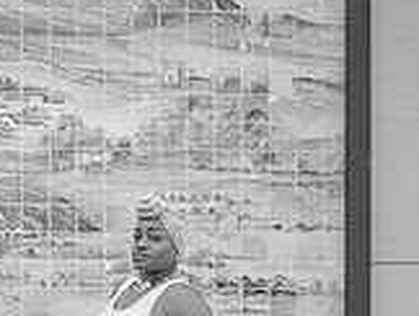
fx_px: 2303
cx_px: -252
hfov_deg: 10.0
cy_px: 306
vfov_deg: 7.8
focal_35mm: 190
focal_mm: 35
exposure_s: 1/1000
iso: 100
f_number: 2.5
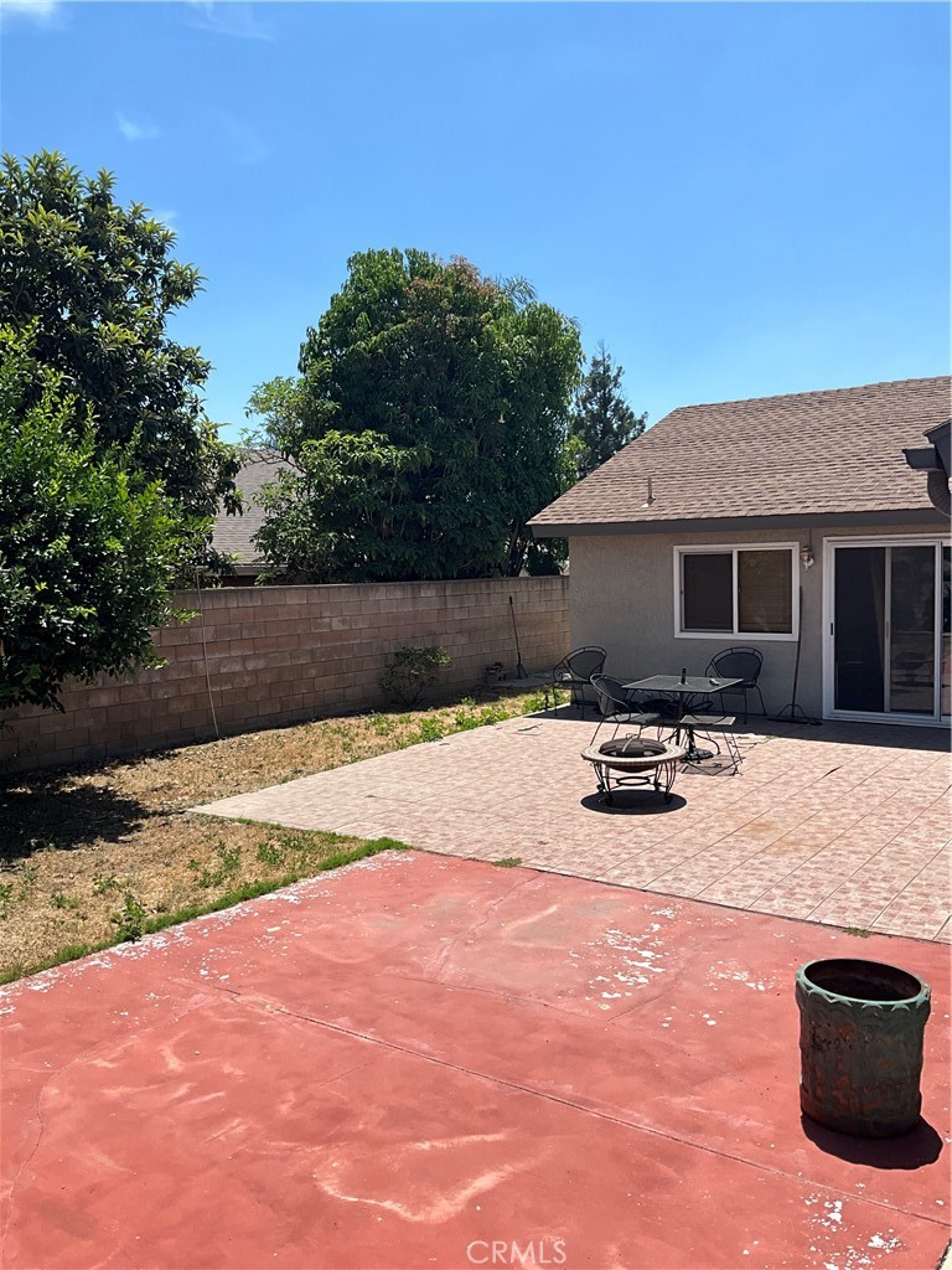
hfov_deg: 48.2
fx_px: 1063
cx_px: 476
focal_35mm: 29
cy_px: 635
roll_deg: +1.5
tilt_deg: -2.5
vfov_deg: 61.7
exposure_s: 1/2058
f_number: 1.8
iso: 25
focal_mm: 3
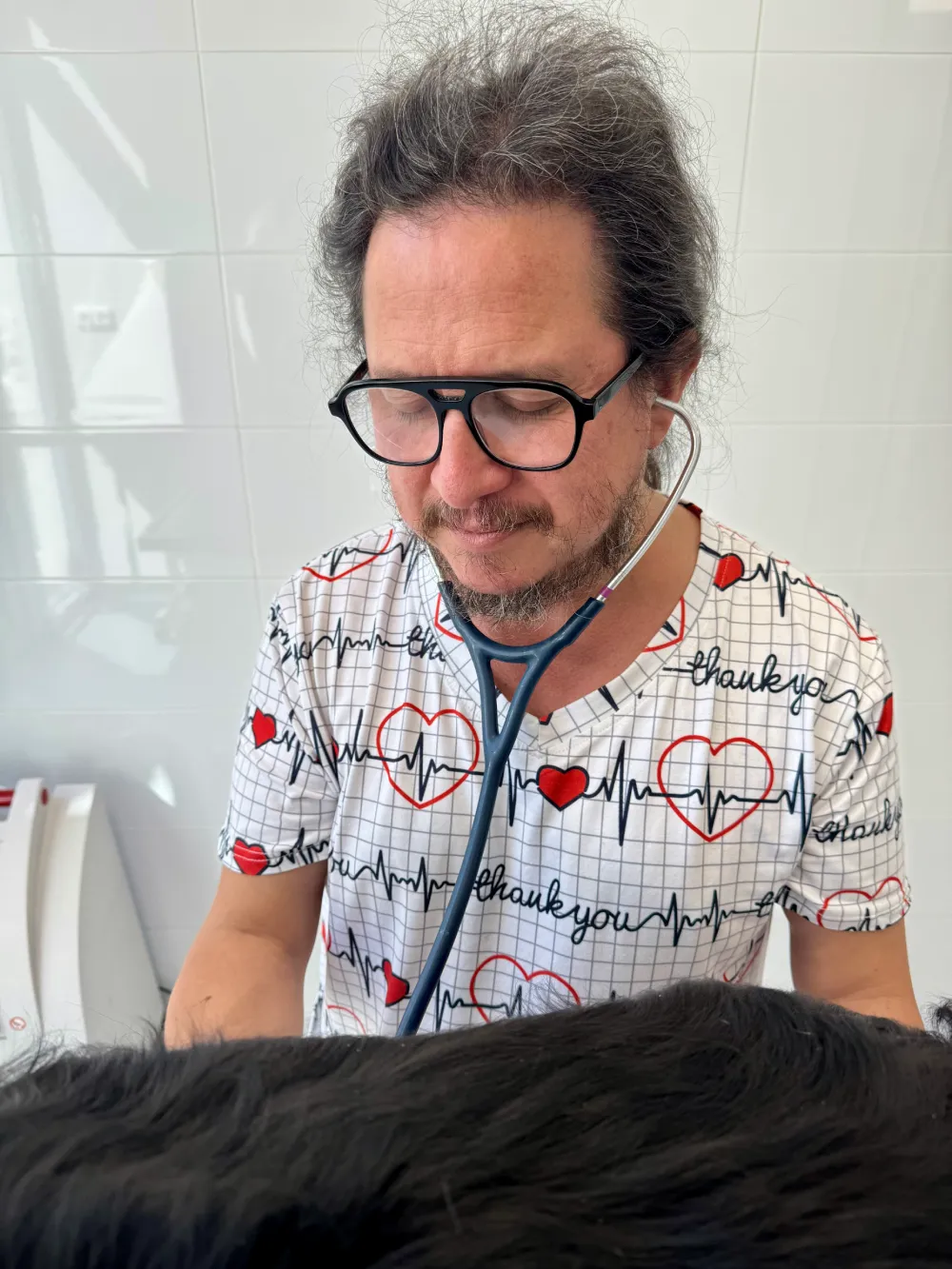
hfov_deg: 56.8
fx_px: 880
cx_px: 476
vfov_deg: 71.6
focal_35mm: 24
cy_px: 634
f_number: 1.78
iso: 64
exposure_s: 1/243
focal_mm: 6.76
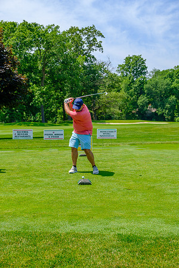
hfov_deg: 26.5
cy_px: 134
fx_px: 380
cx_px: 90
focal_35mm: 51
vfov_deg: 38.9
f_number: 5
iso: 200
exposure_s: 1/500
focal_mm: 34.3
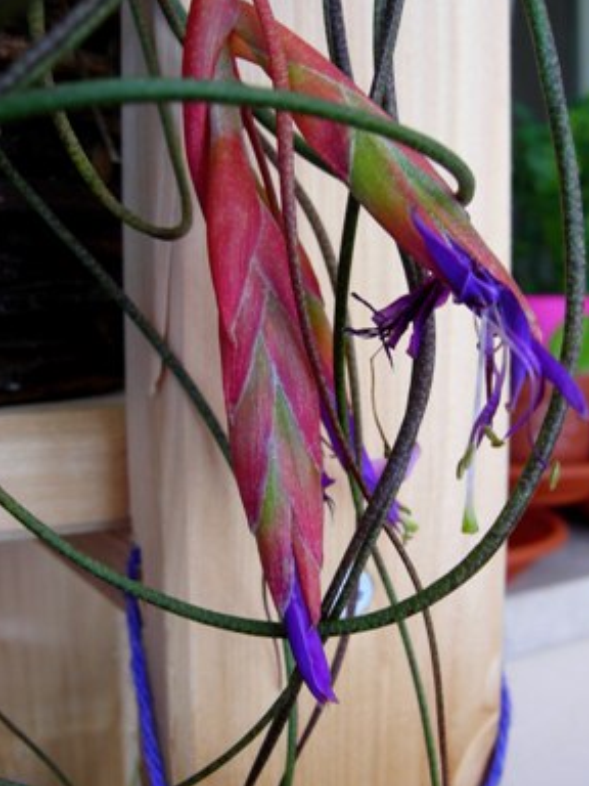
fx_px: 953
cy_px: 442
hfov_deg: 34.3
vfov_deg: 44.7
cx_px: 305
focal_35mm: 42
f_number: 4.8
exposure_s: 1/56.4
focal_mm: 7.5
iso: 64
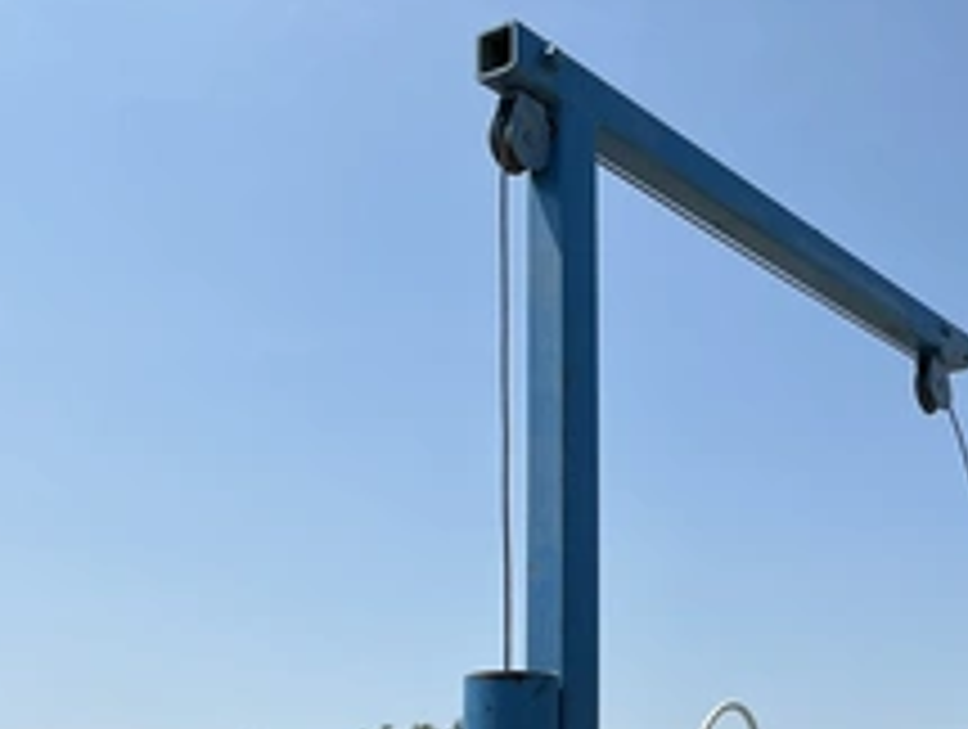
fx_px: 1457
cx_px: 846
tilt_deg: +9.8
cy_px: 590
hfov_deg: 34.9
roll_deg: +4.1
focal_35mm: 52
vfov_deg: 27.5
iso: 25
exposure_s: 1/2538
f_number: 1.8
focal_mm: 3
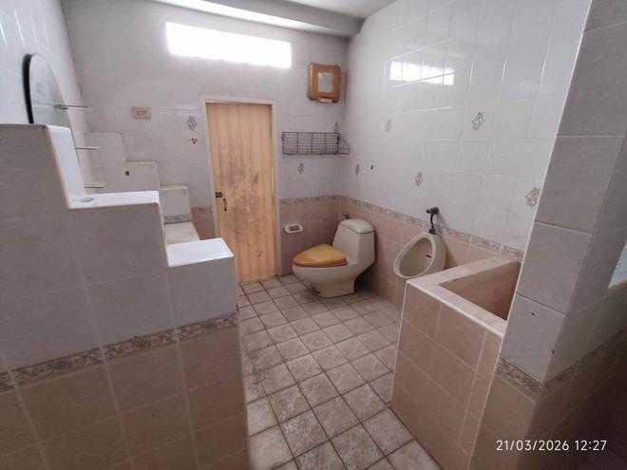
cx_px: 314
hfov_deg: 94.5
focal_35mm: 16
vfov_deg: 78.1
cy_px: 235
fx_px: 290
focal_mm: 1.67
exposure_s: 1/25
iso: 290
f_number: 2.2
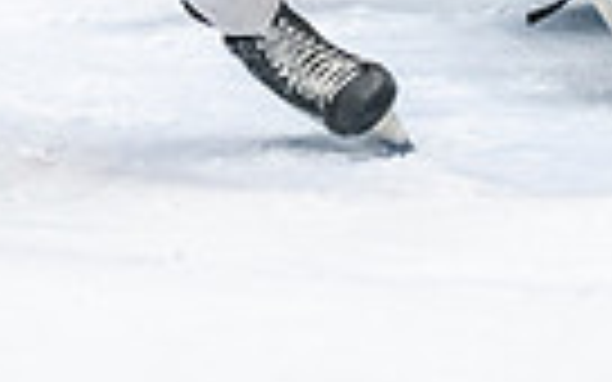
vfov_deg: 2.2
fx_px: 9857
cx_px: 1486
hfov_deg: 3.5
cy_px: -496
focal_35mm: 591
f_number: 2.8
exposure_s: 1/800
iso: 3200
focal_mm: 100
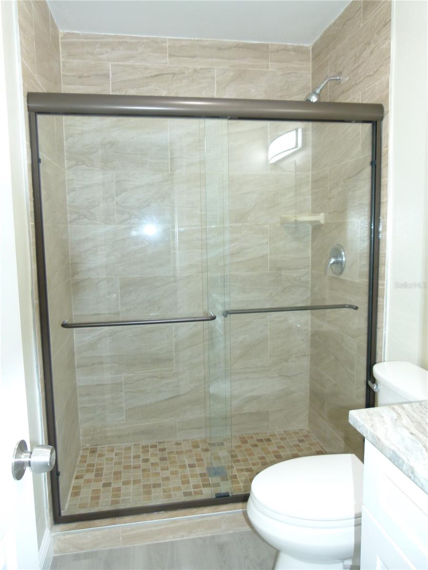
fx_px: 412
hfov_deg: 54.9
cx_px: 214
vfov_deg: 69.4
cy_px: 285
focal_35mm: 25
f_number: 2.8
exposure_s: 1/15
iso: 100
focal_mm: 4.5
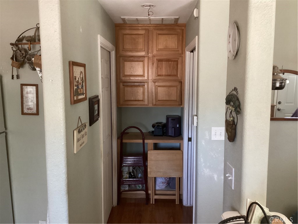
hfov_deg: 58.4
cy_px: 112
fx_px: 267
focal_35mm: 31
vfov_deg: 45.4
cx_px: 149
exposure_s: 1/33
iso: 320
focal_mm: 3.3
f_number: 2.4
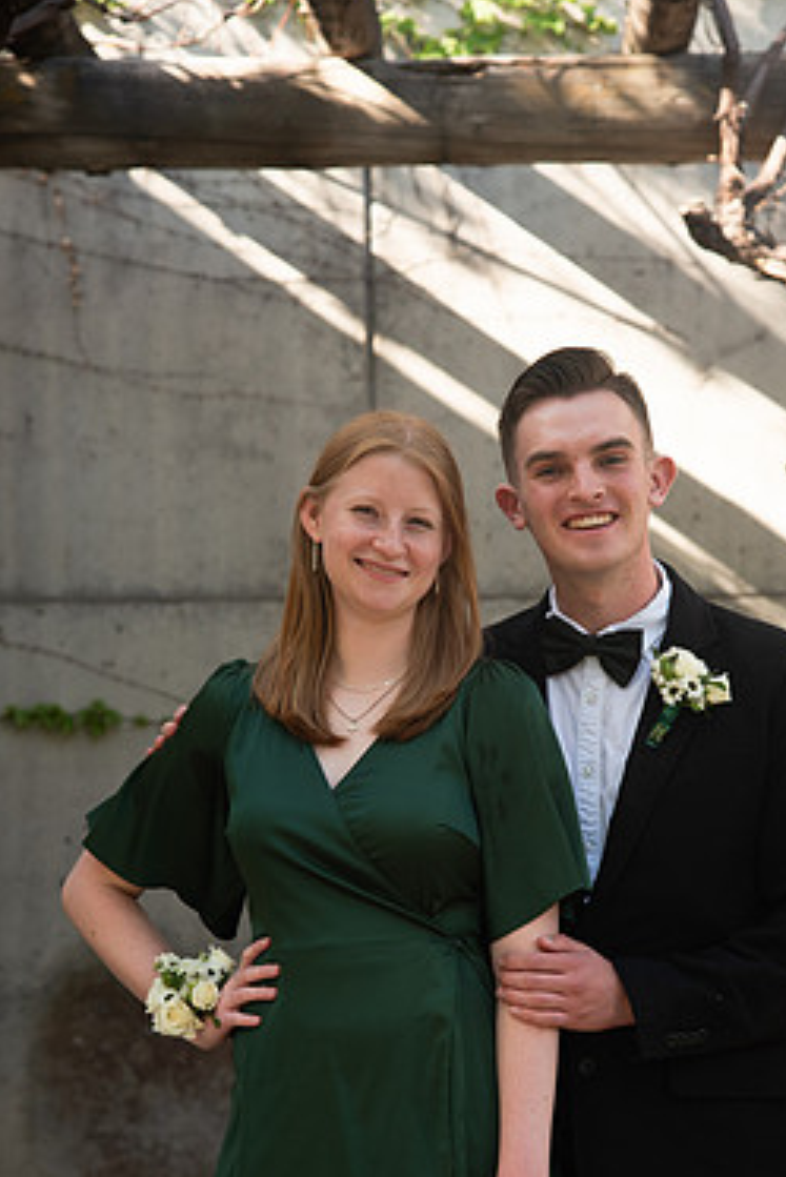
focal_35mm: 111
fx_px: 3632
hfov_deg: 12.3
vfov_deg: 18.4
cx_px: 470
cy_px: 688
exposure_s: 1/200
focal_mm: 92
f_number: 5
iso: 400
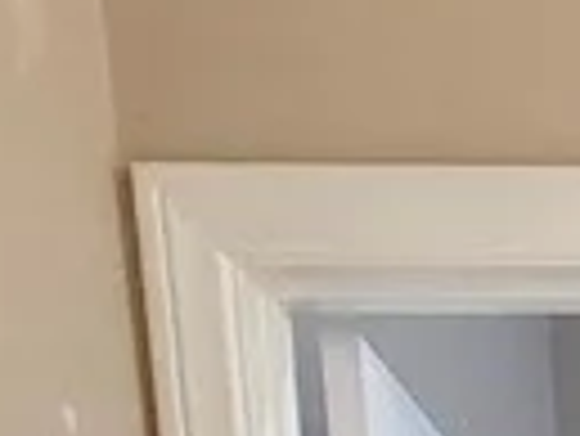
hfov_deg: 14.9
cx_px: 1120
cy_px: 1384
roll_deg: -0.4
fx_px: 1862
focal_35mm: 111
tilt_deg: -12.3
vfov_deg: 9.6
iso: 250
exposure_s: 1/60
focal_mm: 2.22
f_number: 2.2
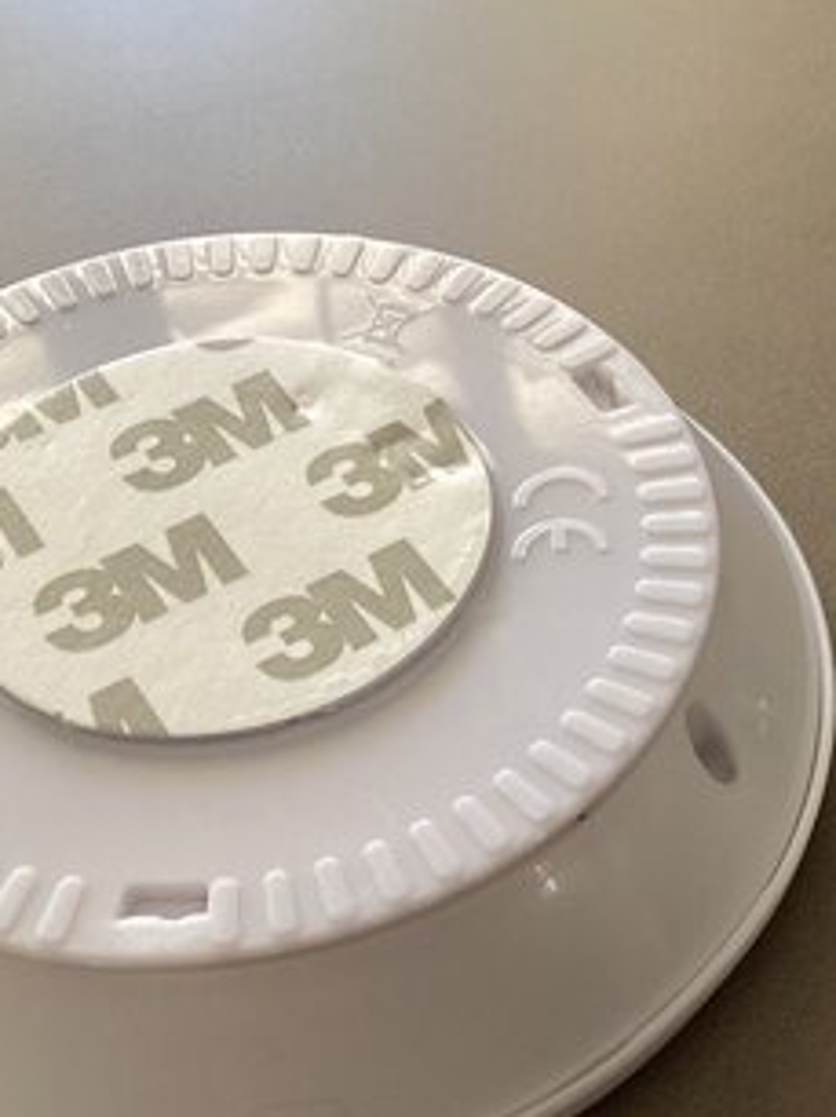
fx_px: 1935
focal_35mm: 60
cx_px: 577
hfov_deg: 24.2
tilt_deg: -51.4
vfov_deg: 32.0
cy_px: 708
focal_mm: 3.3
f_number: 2.4
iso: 200
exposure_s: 1/50
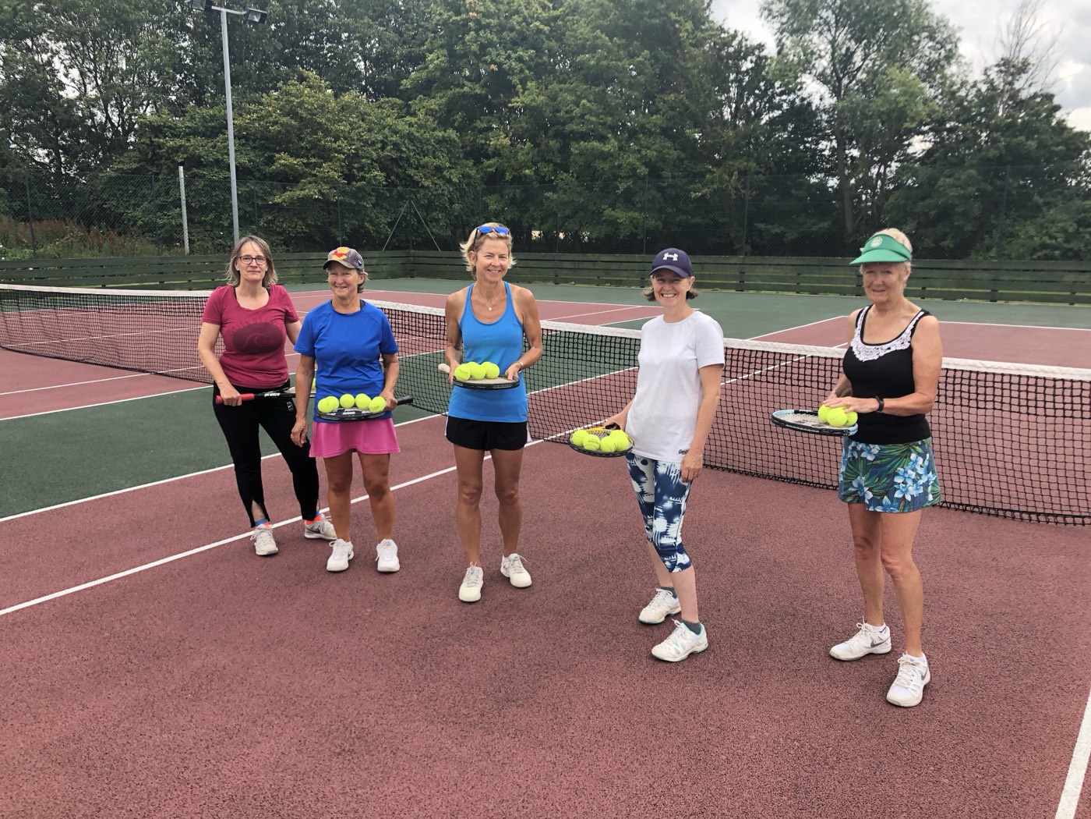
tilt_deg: -11.2
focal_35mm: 28
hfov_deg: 63.4
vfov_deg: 49.7
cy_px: 410
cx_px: 546
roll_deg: -0.8
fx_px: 882
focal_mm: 3.99
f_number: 1.8
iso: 20
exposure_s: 1/405
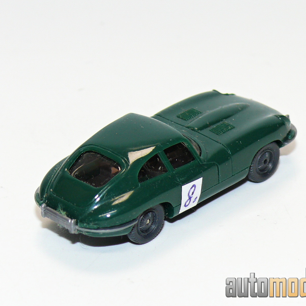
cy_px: 153
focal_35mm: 173
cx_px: 166
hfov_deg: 10.1
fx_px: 1730
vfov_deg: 10.1
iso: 100
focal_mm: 17.4
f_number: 4
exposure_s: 1/30
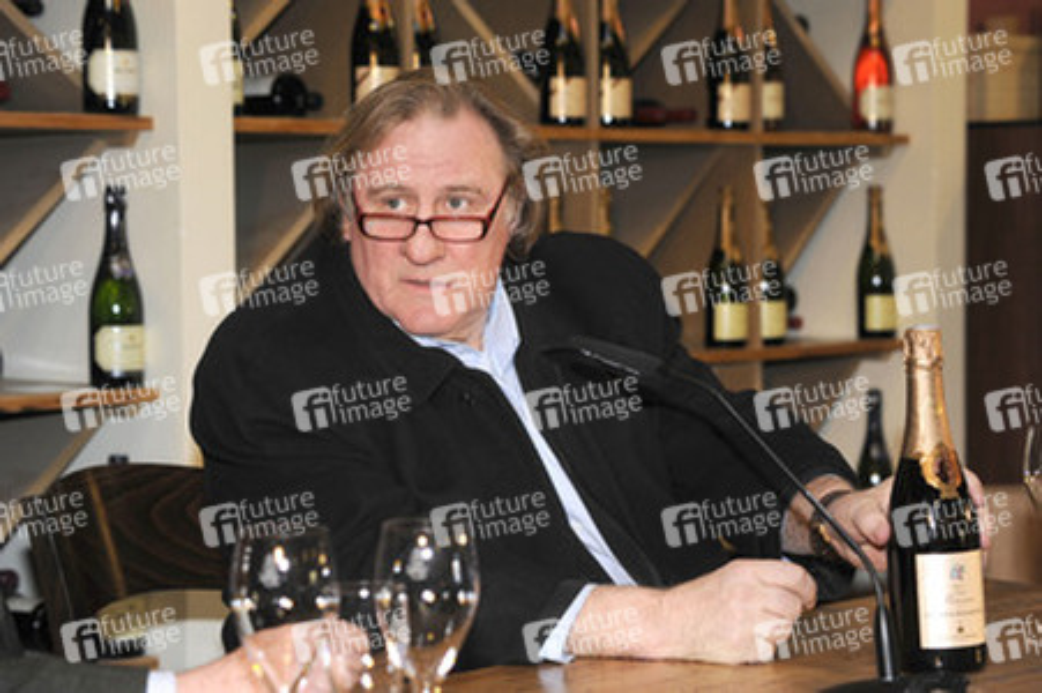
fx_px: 2458
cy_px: 346
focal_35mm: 85
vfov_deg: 16.0
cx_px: 521
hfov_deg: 23.9
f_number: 7.1
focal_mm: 85
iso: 800
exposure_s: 1/60
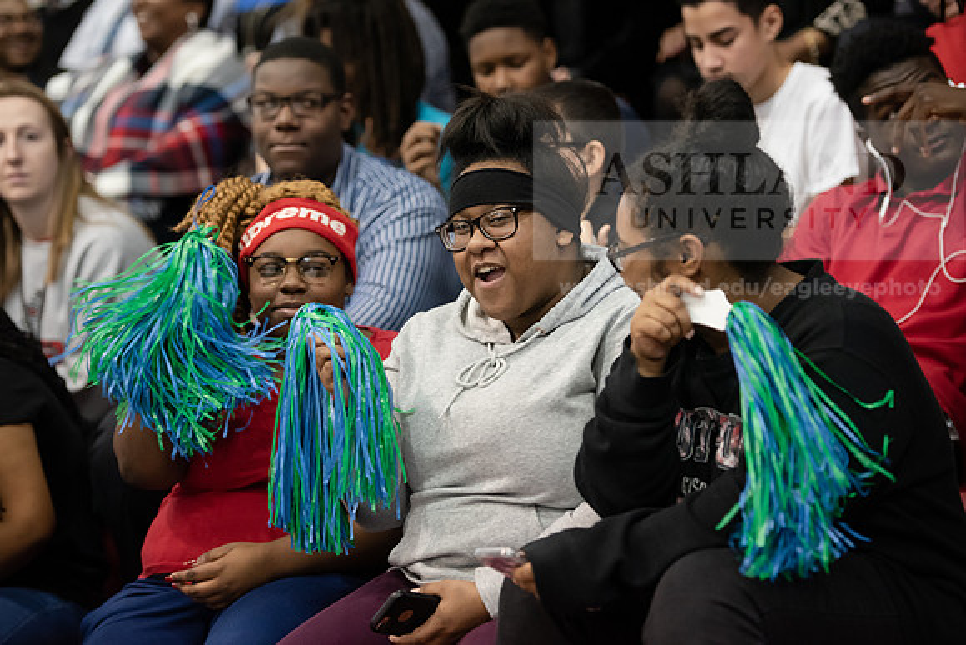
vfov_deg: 12.2
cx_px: 483
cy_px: 322
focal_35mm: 112
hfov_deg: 18.3
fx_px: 3006
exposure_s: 1/200
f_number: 3.2
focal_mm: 112
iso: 4000
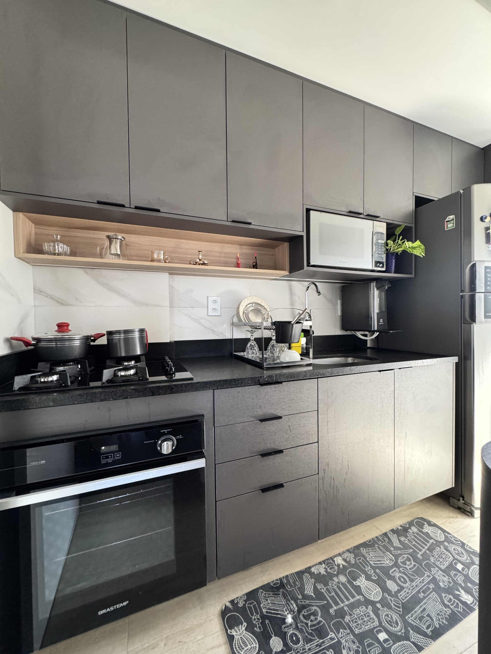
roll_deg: +0.8
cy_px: 327
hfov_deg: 85.7
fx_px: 265
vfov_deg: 102.1
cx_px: 246
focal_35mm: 14
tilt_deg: -0.9
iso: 320
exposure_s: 1/63
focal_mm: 2.22
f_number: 2.2
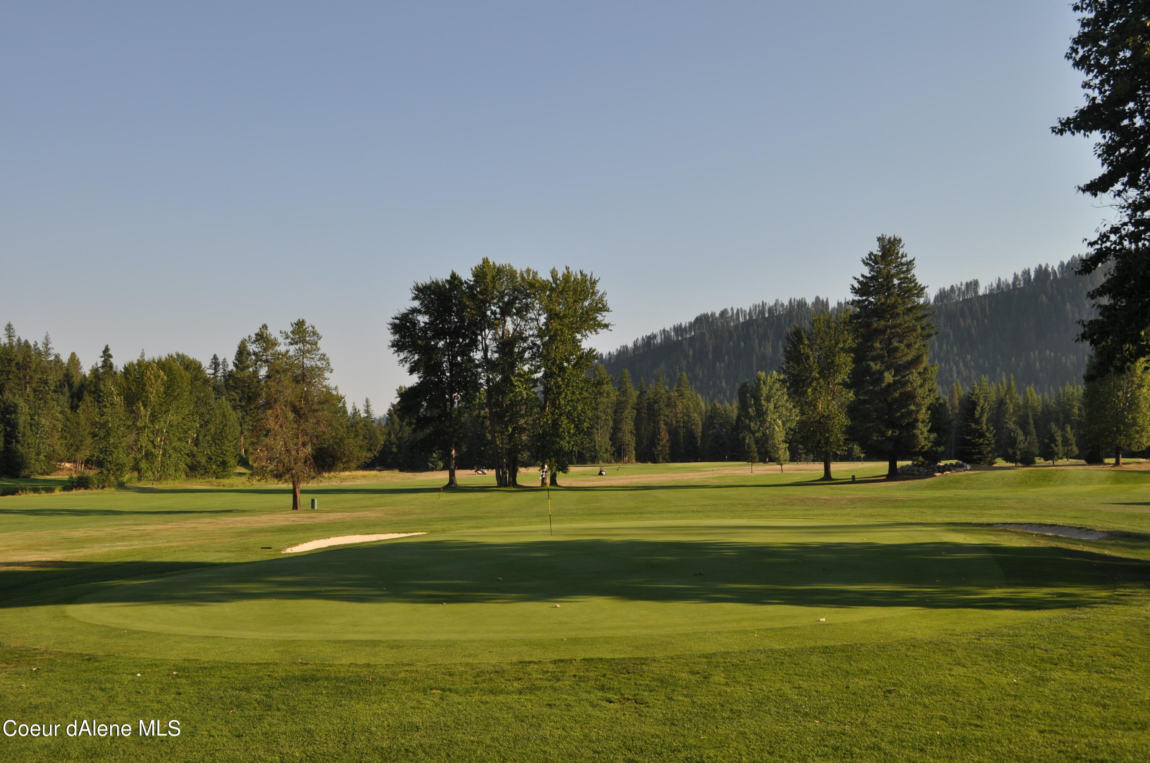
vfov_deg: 36.8
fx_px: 1148
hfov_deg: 53.2
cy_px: 382
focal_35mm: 36
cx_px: 575
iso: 200
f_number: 9
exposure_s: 1/320
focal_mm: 24
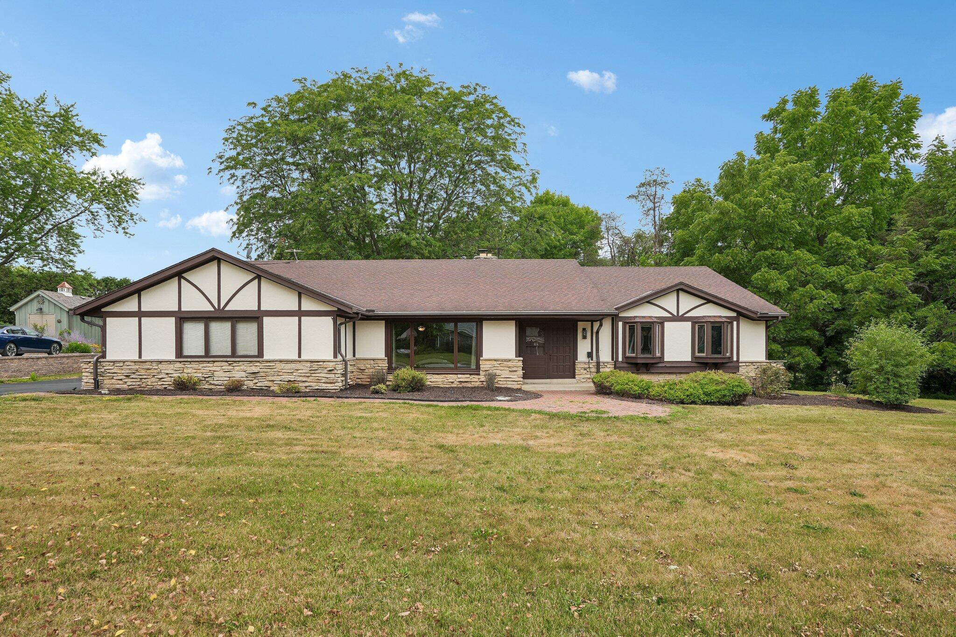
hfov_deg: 90.0
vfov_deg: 67.4
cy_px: 318
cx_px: 478
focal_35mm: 18
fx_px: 478
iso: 100
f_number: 5.6
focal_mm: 18
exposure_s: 1/160
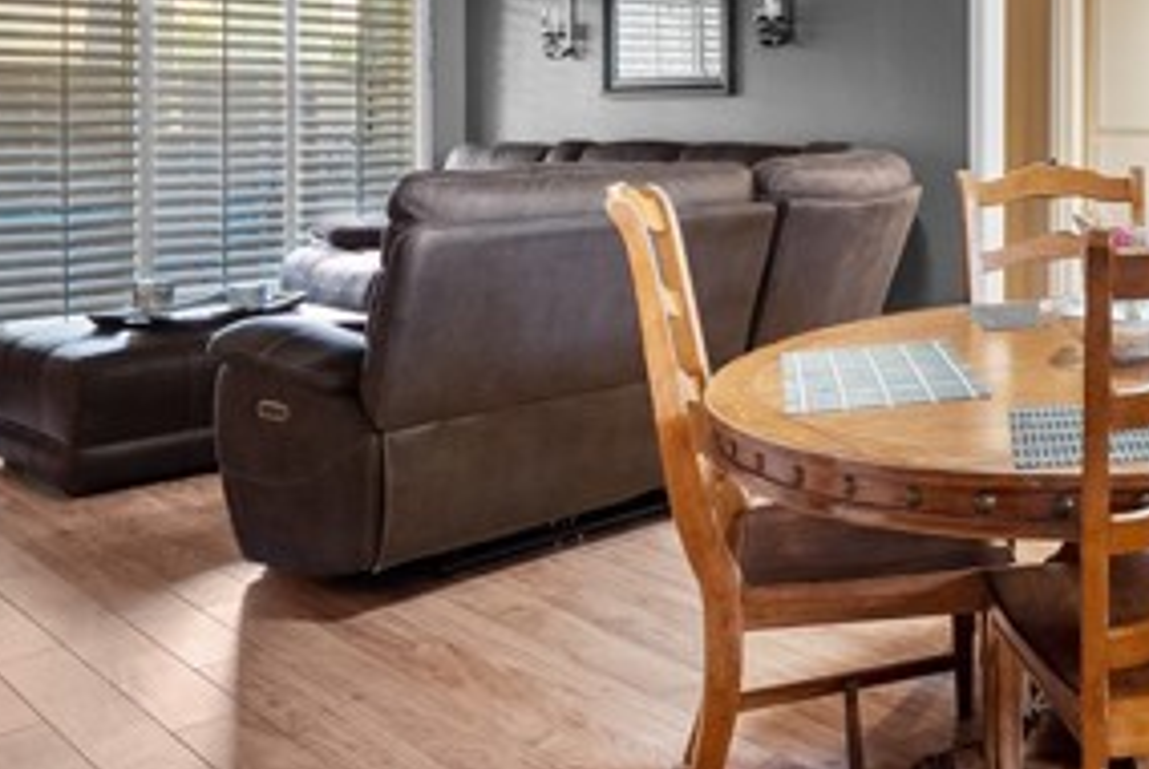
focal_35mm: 36
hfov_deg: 44.6
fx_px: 1150
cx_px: 1165
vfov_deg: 35.7
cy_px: 148
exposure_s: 1/1.67
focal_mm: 16
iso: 640
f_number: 8
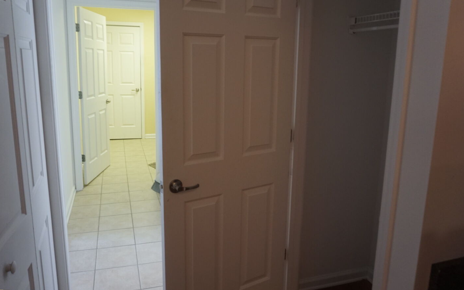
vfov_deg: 44.5
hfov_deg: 66.4
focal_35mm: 28
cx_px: 222
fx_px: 354
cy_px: 130
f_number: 3.5
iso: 800
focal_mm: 16
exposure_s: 1/60
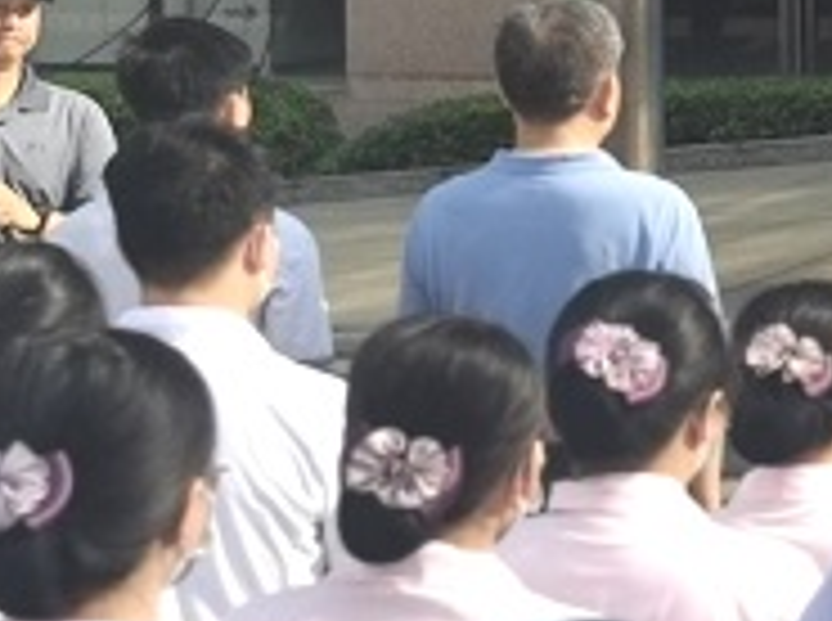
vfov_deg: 7.6
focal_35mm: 193
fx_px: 4630
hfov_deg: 8.8
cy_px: 68
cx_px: 2312
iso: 50
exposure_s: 1/5405
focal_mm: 5.56
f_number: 4
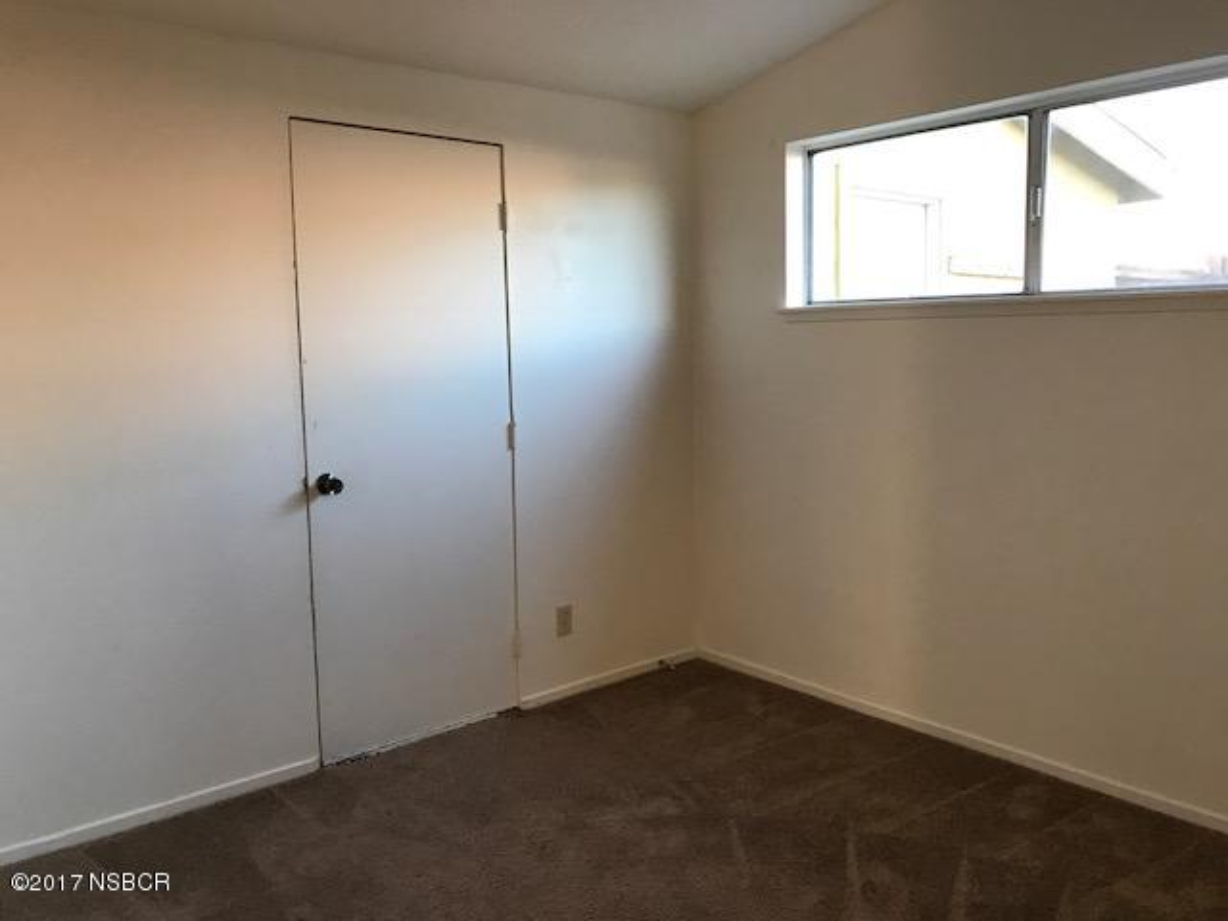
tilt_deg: -5.6
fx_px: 993
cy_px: 460
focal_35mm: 28
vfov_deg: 49.7
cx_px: 614
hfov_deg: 63.4
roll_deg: +1.2
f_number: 1.8
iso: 25
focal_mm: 3.99
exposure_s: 1/30
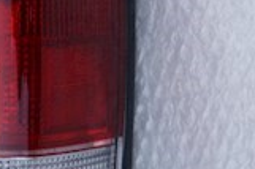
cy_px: -79
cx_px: 30
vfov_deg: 6.1
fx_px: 1585
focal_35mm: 224
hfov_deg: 9.2
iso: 400
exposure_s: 1/640
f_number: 5.6
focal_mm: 50
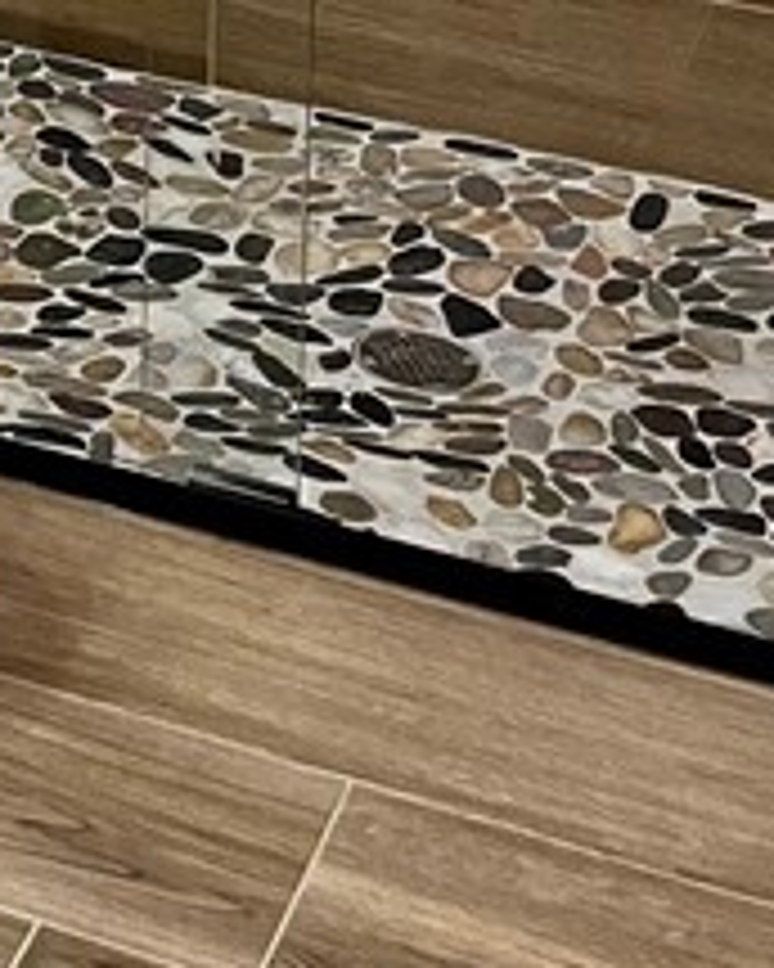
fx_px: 3465
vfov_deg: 14.0
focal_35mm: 121
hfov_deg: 11.9
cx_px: -562
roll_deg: +1.7
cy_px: -824
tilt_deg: -10.4
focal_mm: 5.1
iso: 125
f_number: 1.6
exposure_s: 1/60
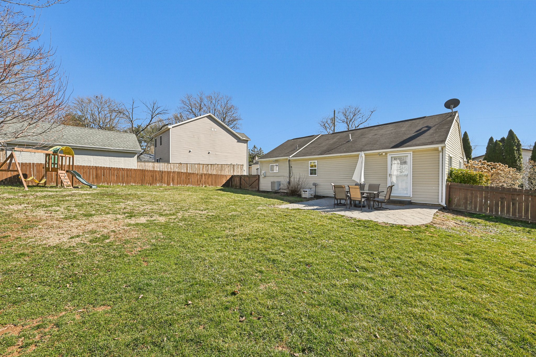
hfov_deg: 104.3
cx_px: 268
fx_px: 208
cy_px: 178
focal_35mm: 14
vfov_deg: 81.2
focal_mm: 14
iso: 100
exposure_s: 1/250
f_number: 8
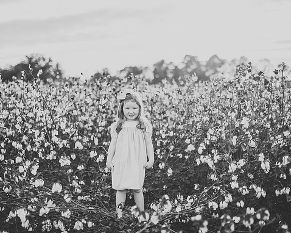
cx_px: 132
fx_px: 491
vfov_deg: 26.7
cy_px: 116
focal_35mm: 57
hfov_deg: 33.0
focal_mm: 50
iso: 200
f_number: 1.8
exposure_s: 1/1250
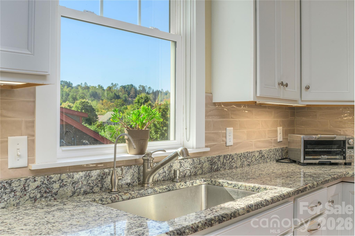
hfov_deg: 54.4
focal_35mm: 35
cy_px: 118
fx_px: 345
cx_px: 178
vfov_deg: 37.8
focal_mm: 35
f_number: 8
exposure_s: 1/200
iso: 320
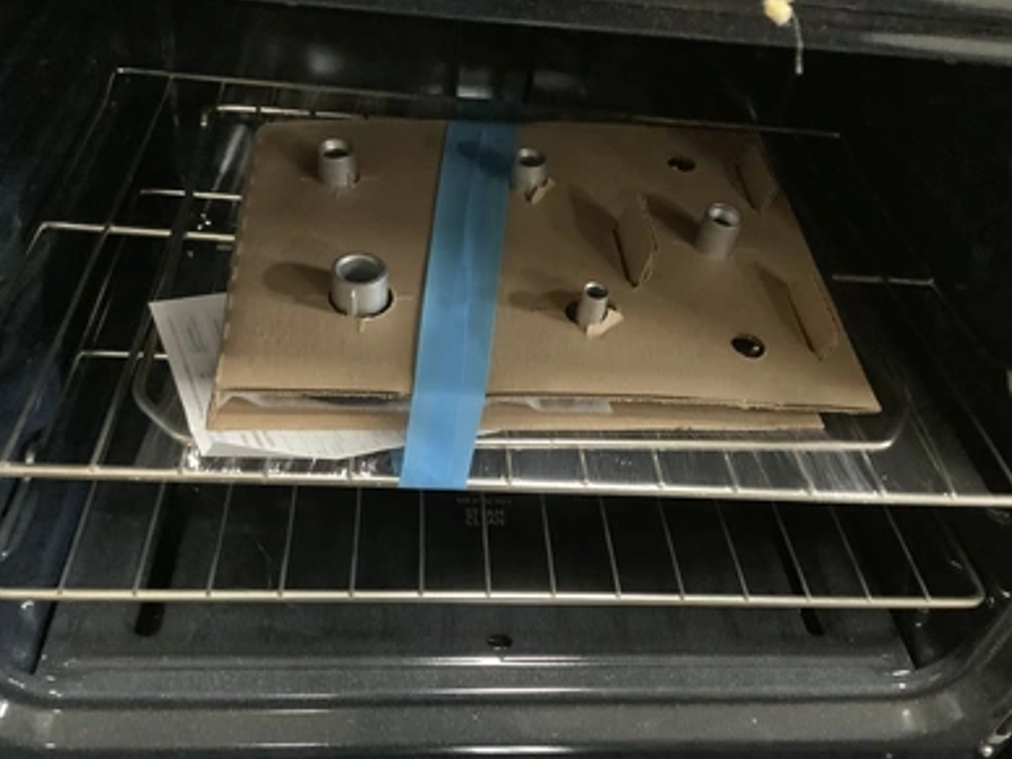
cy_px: 370
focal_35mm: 32
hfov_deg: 56.8
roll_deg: -10.0
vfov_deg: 44.2
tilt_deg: -40.3
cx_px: 516
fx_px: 936
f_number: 2.4
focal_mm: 3.3
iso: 640
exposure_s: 1/20
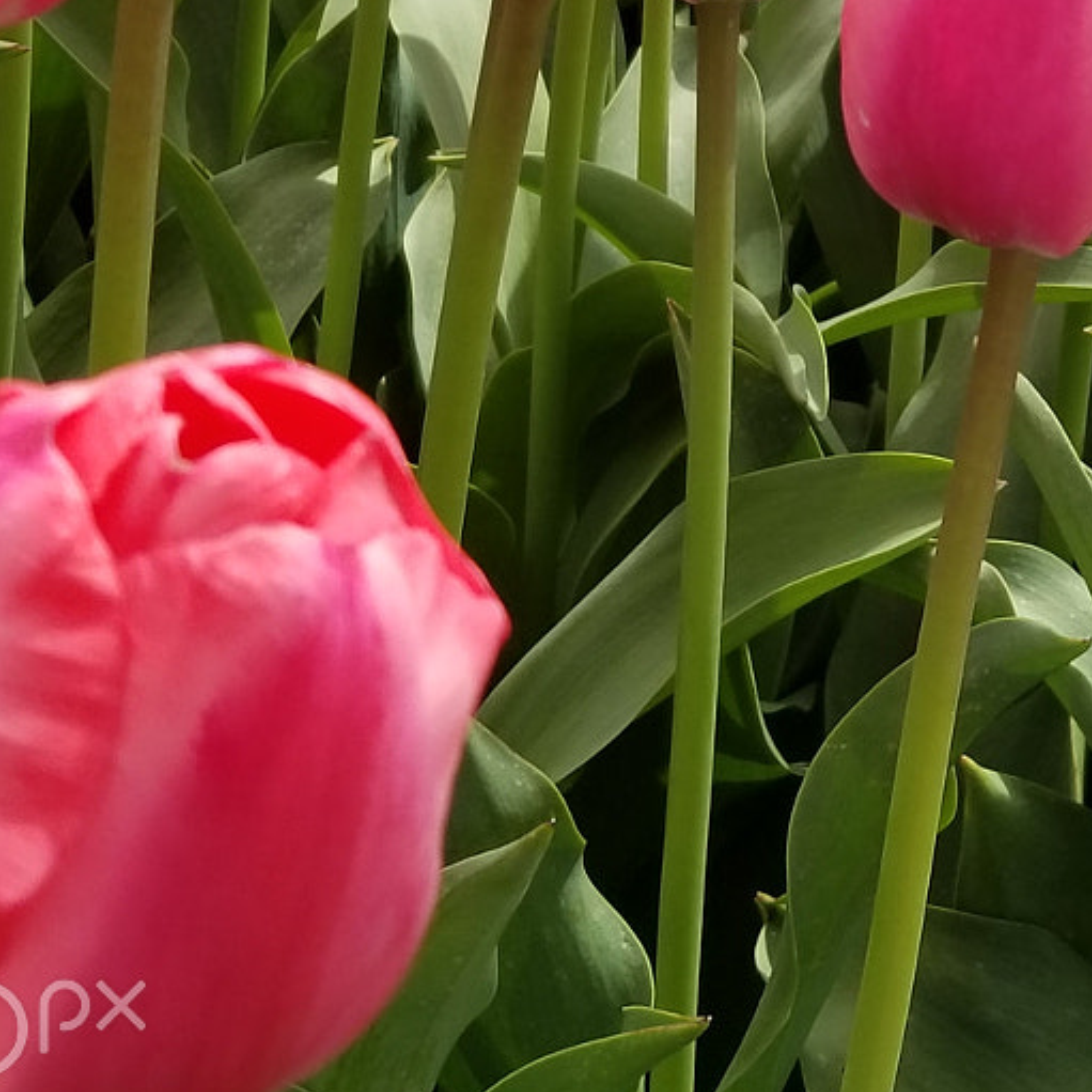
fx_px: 2570
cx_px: 1325
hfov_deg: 22.1
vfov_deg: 23.1
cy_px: 28
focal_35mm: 72
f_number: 1.7
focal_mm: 4.25
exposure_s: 1/1458
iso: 50
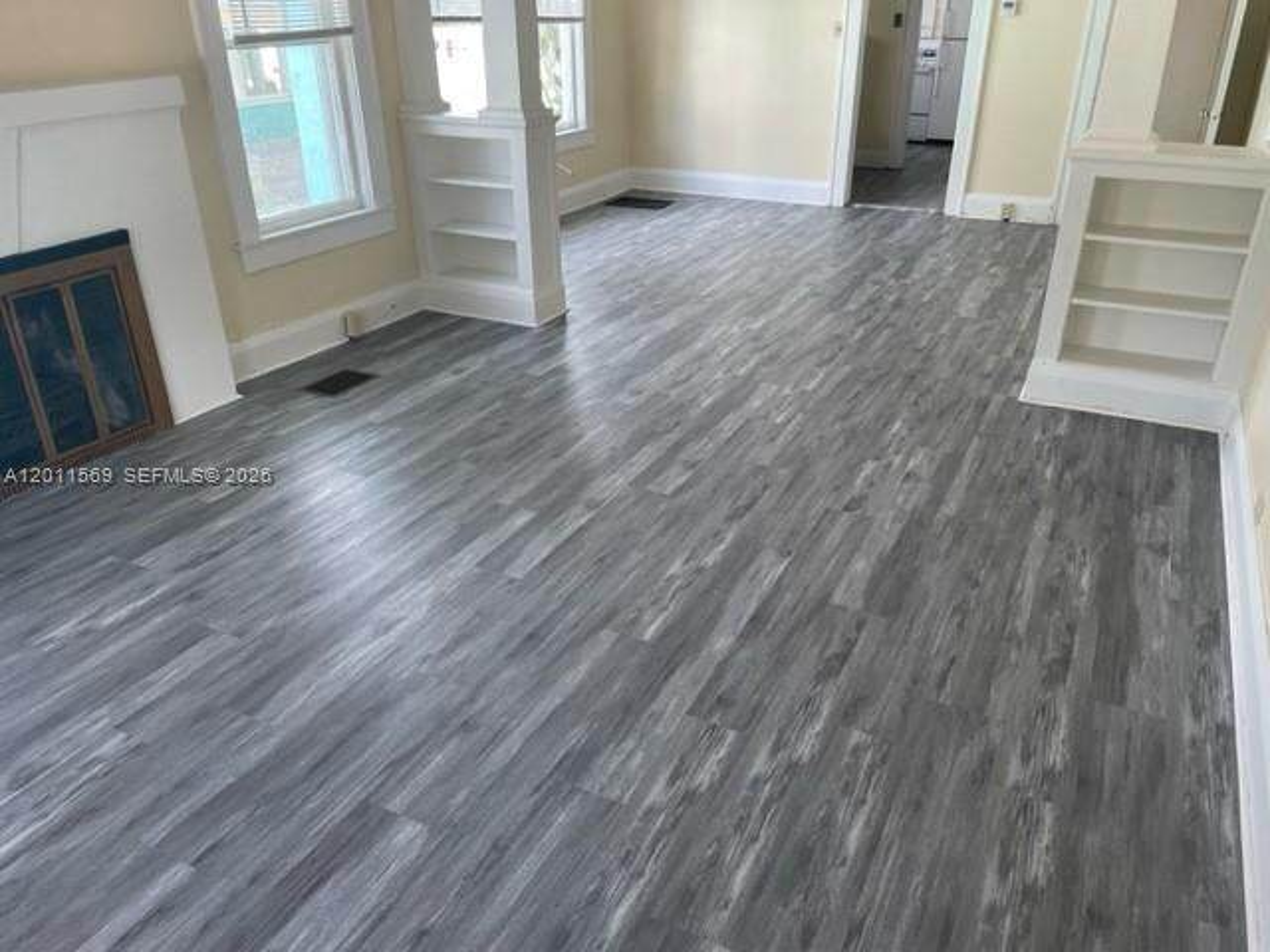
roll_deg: +1.0
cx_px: 635
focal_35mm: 26
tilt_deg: -27.3
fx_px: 954
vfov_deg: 53.1
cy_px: 476
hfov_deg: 67.3
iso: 64
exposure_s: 1/121
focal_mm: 4.2
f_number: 1.6
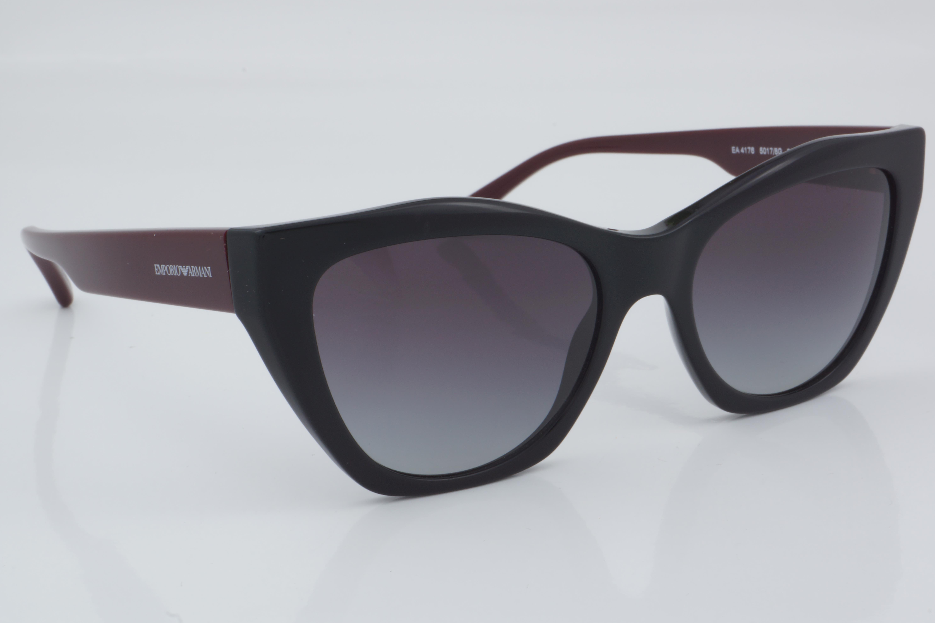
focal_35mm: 76
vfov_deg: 17.9
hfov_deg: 26.7
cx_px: 473
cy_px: 312
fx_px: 1974
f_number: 32
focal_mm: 50
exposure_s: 1/4
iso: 100
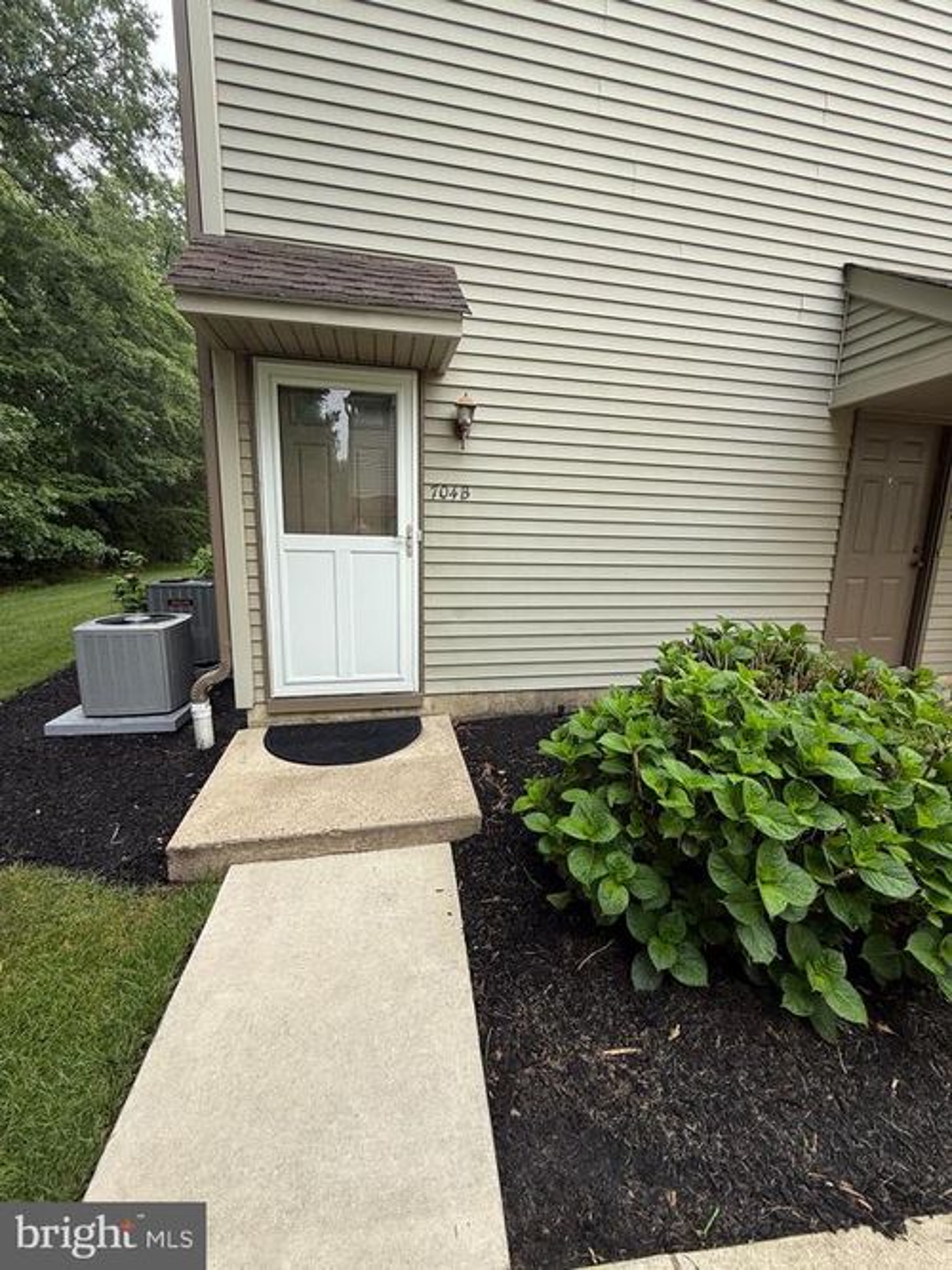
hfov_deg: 85.7
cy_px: 635
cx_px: 476
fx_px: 514
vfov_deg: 102.1
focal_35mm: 14
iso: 50
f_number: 2.2
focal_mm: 2.22
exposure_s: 1/324
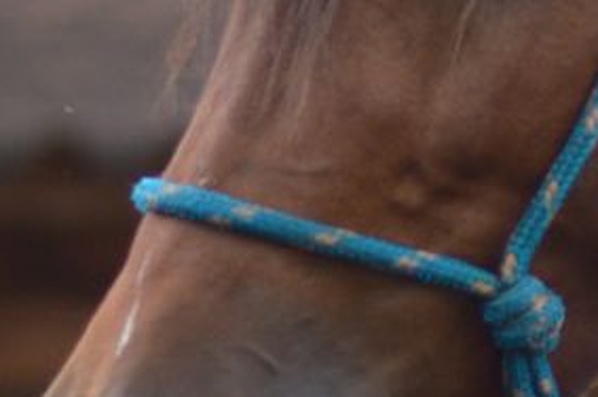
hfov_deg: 2.4
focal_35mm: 866
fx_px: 14375
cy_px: 81
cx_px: 1076
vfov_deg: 1.6
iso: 200
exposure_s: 1/1000
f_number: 1.8
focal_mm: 85
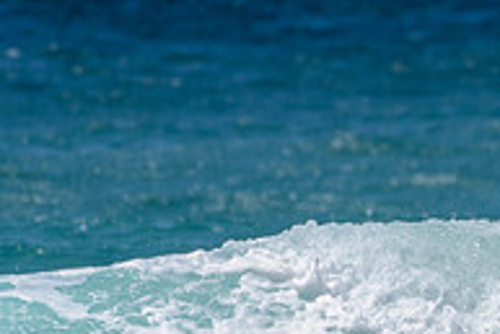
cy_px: 388
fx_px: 25630
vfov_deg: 0.7
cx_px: 523
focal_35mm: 1844
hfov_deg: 1.1
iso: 90
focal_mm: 500
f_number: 5.6
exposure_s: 1/2000
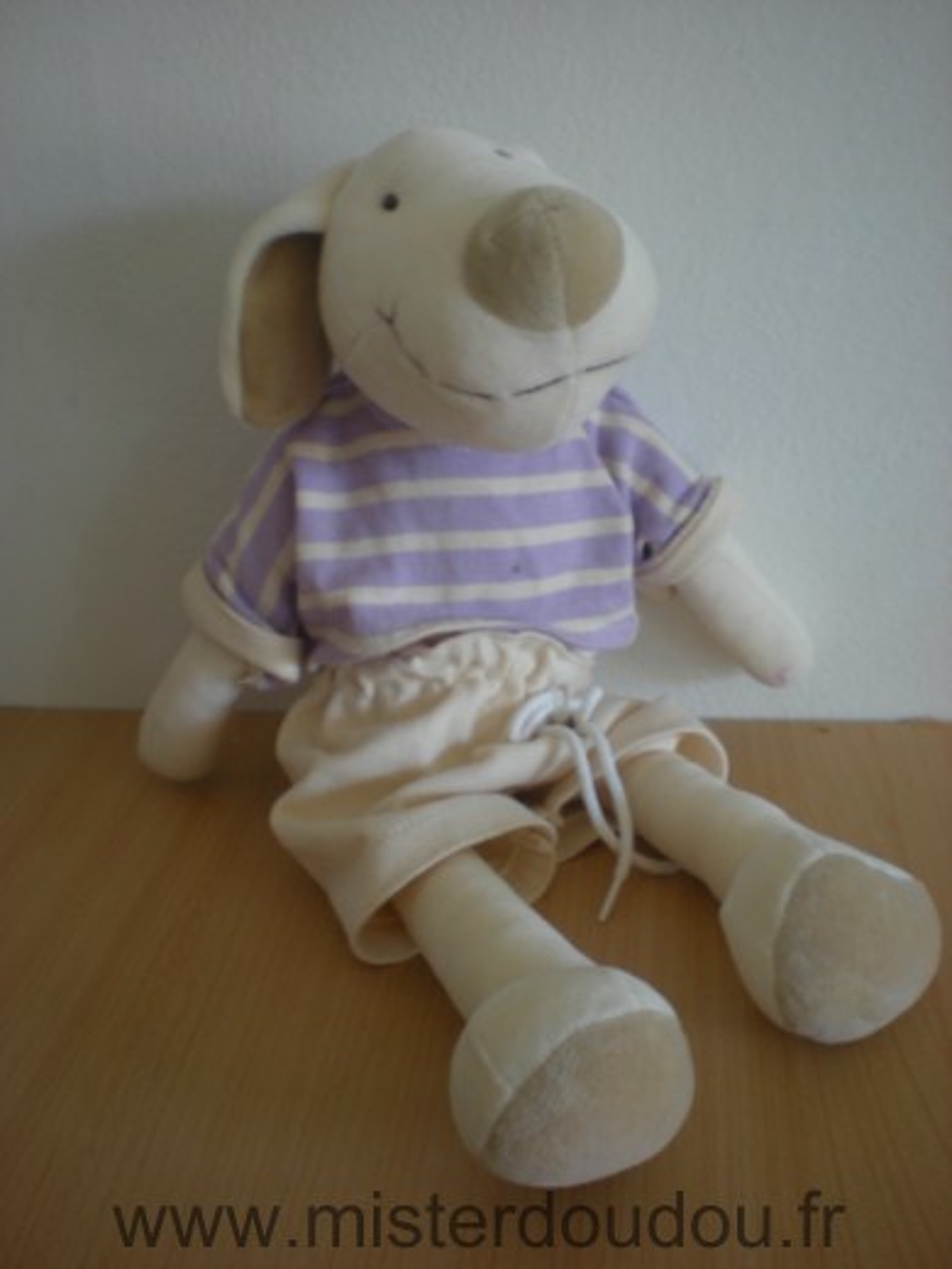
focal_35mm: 38
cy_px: 634
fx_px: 1393
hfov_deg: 37.7
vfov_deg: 49.0
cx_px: 476
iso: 64
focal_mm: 6.3
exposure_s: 1/10.5
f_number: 3.1
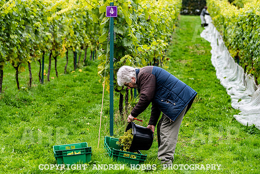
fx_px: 827
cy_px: 86
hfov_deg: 17.9
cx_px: 131
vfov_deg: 12.0
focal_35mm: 114
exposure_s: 1/500
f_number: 4
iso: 320
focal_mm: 110
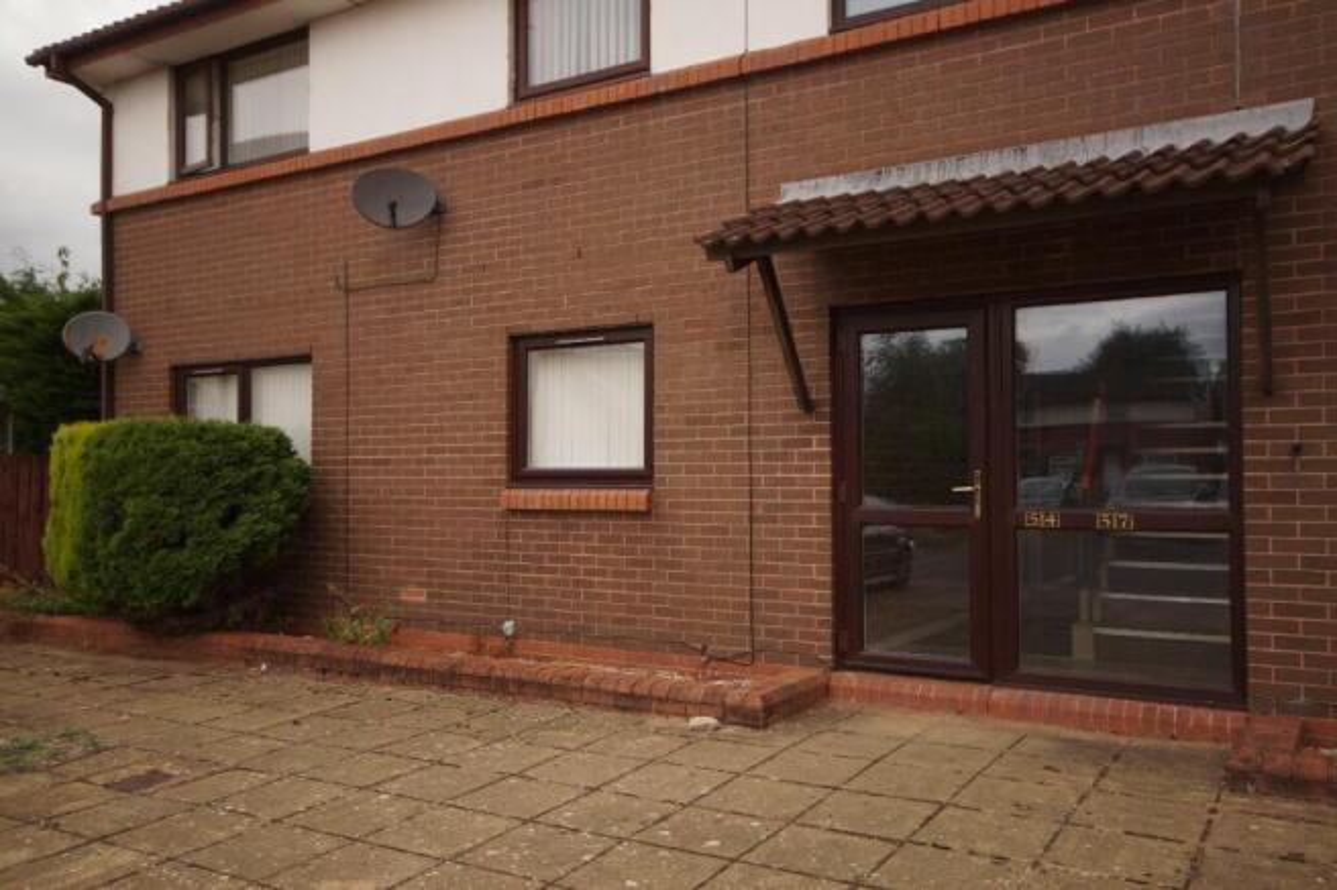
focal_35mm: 30
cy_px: 445
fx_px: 1114
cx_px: 668
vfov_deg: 43.6
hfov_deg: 61.9
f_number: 5.6
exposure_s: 1/125
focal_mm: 20
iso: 100
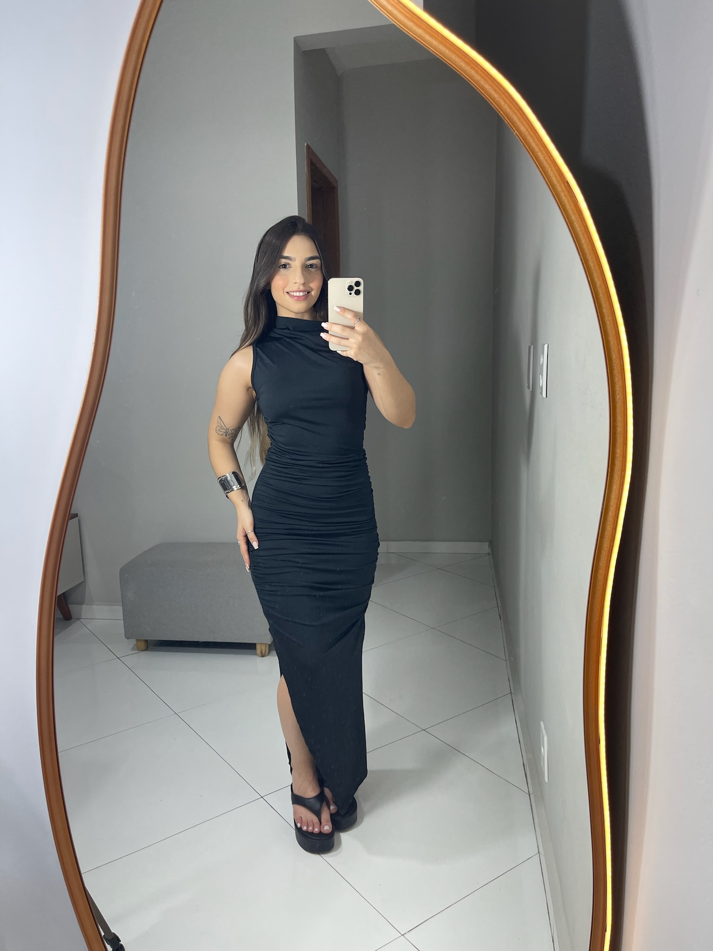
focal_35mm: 25
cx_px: 356
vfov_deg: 69.4
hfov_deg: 54.9
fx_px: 687
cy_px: 476
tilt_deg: -18.9
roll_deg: +1.8
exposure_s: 1/120
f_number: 1.6
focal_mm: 5.1
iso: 64
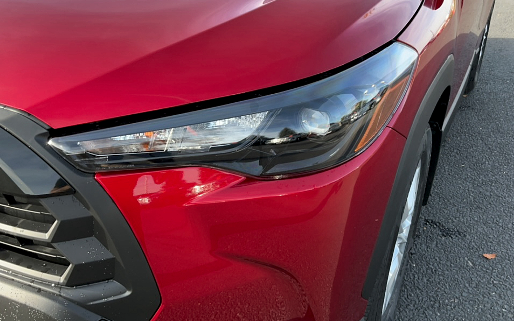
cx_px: 258
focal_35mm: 32
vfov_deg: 39.3
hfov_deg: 59.6
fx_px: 448
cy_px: 137
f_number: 1.8
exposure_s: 1/137
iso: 20
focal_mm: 3
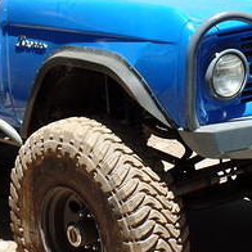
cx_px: 138
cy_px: 98
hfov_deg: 14.4
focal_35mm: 121
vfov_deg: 14.4
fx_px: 997
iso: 80
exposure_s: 1/350
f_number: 3.2
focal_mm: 7.5
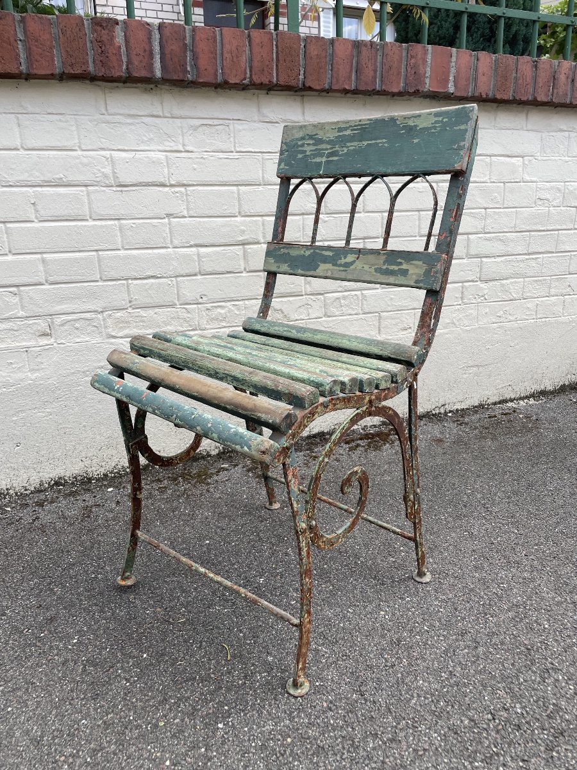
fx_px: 578
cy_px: 385
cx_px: 288
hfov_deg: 53.1
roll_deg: +1.6
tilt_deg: -16.3
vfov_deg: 67.3
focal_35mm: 26
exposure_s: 1/413
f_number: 1.6
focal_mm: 4.2
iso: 32
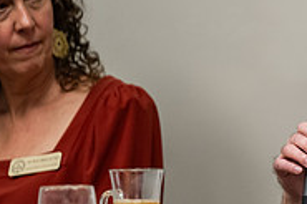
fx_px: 4286
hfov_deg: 4.1
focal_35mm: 503
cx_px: 390
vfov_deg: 2.7
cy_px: 89
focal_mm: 160
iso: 1600
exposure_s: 1/200
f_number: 2.8
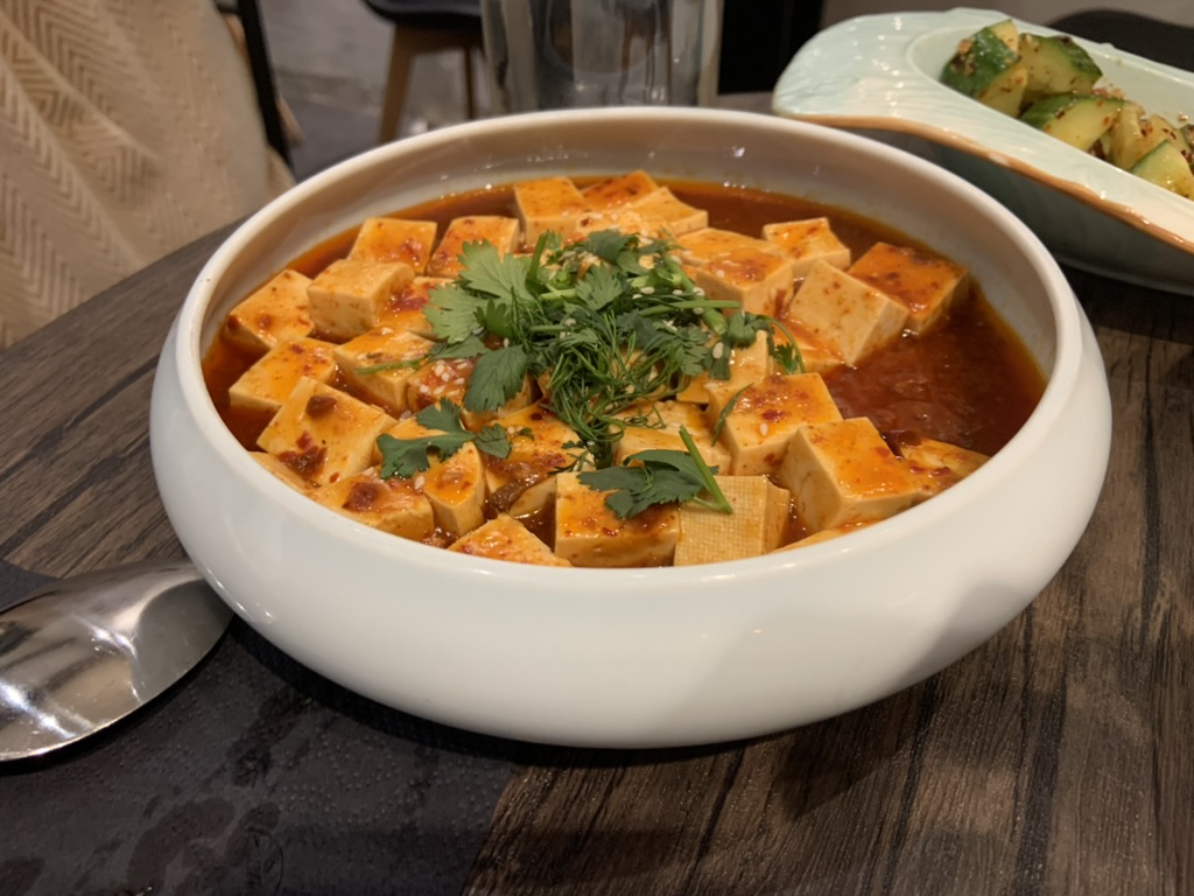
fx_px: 897
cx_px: 597
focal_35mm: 26
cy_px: 448
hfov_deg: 67.3
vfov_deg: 53.1
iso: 160
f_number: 1.8
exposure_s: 1/50
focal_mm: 4.25
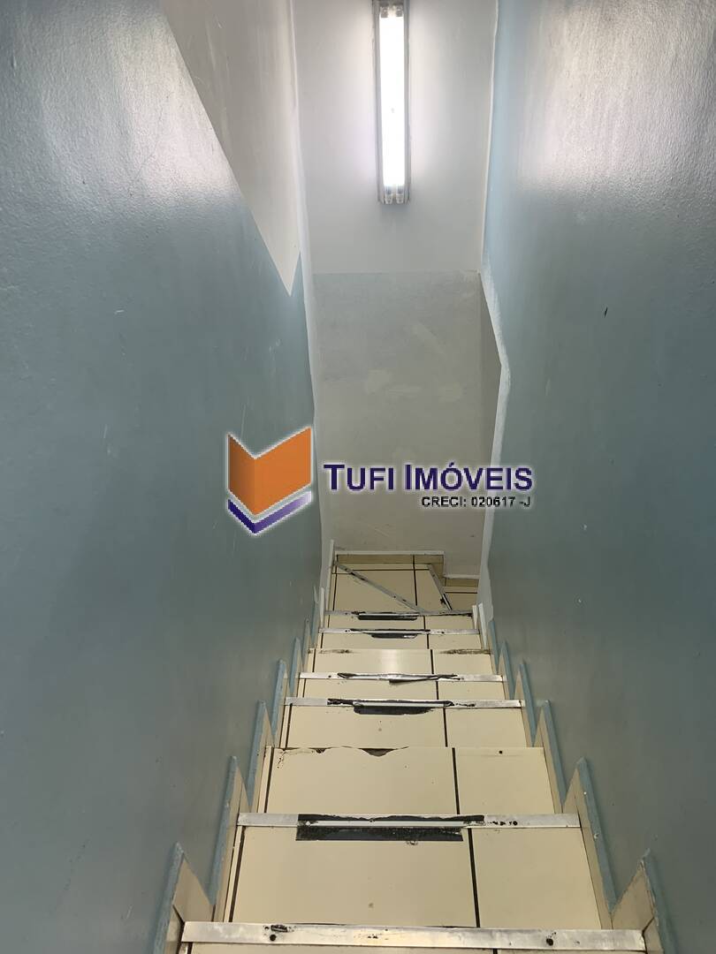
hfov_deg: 53.1
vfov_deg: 67.3
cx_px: 358
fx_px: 717
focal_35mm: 26
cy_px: 477
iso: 64
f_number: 1.8
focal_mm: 4.25
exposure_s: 1/60
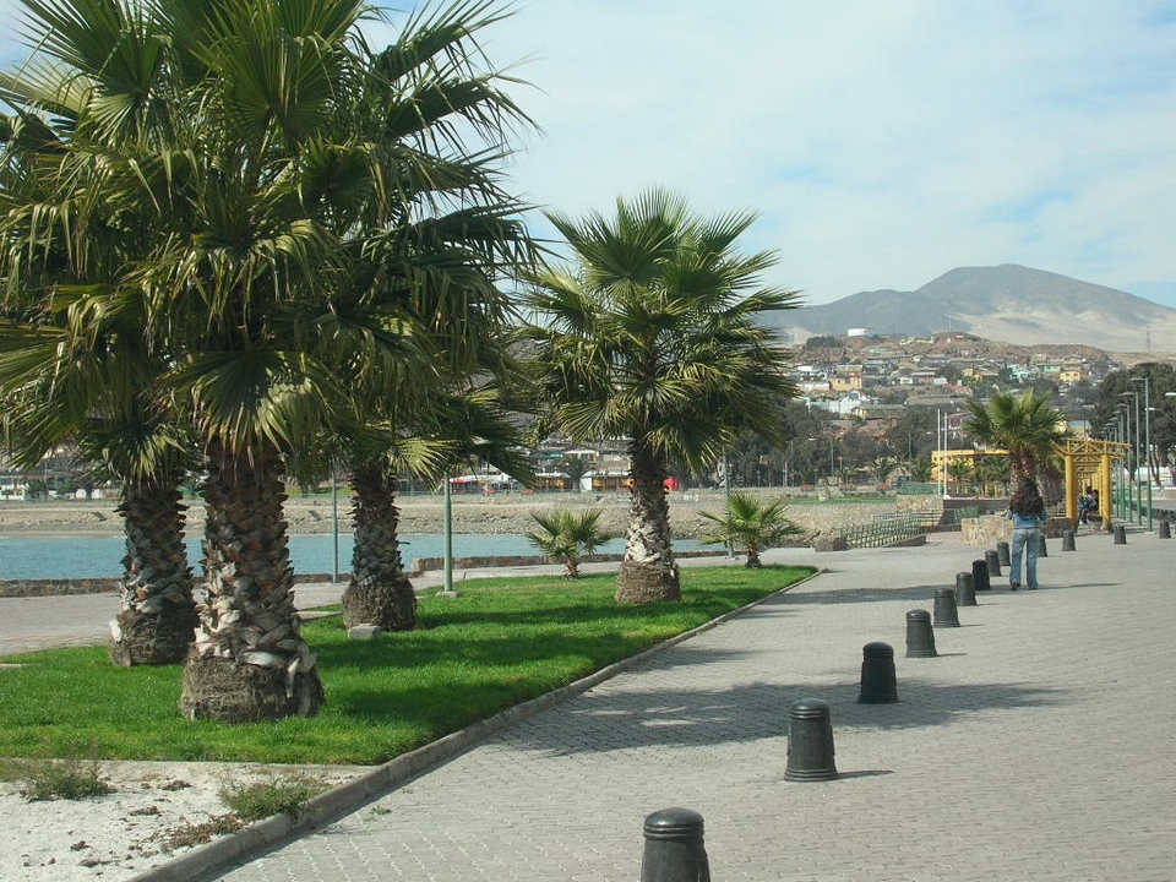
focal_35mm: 69
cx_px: 588
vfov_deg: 21.3
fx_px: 2344
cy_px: 441
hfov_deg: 28.2
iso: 50
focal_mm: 11.5
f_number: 3.9
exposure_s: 1/554
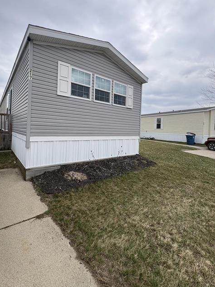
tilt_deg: +0.1
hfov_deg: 74.7
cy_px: 130
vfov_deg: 90.8
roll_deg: -1.8
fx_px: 141
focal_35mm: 17
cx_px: 105
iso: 50
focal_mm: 2.22
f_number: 2.2
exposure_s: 1/763
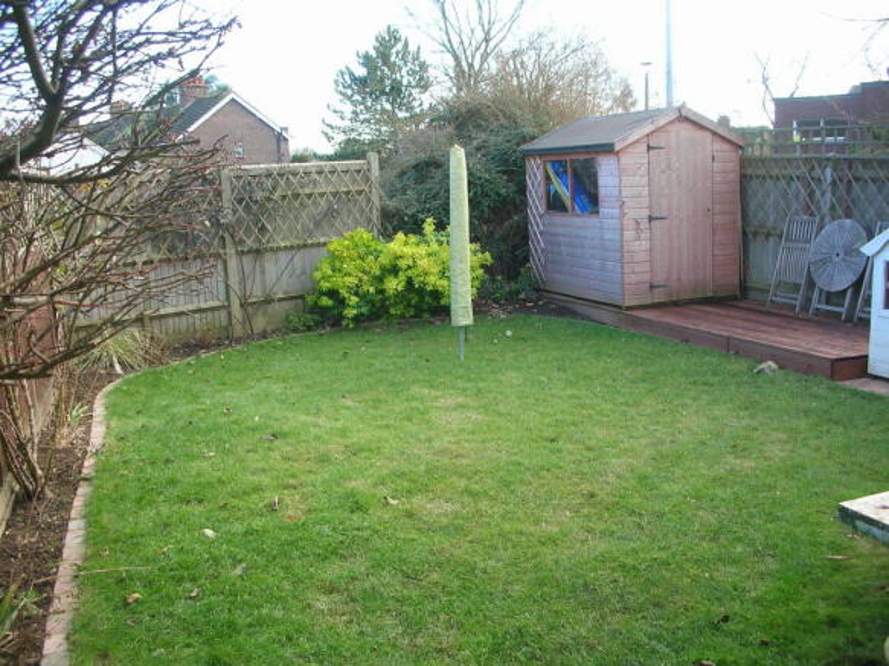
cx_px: 444
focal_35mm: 35
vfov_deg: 40.7
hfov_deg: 52.6
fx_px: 899
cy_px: 333
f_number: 3
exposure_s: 1/55.8
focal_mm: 5.8
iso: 50
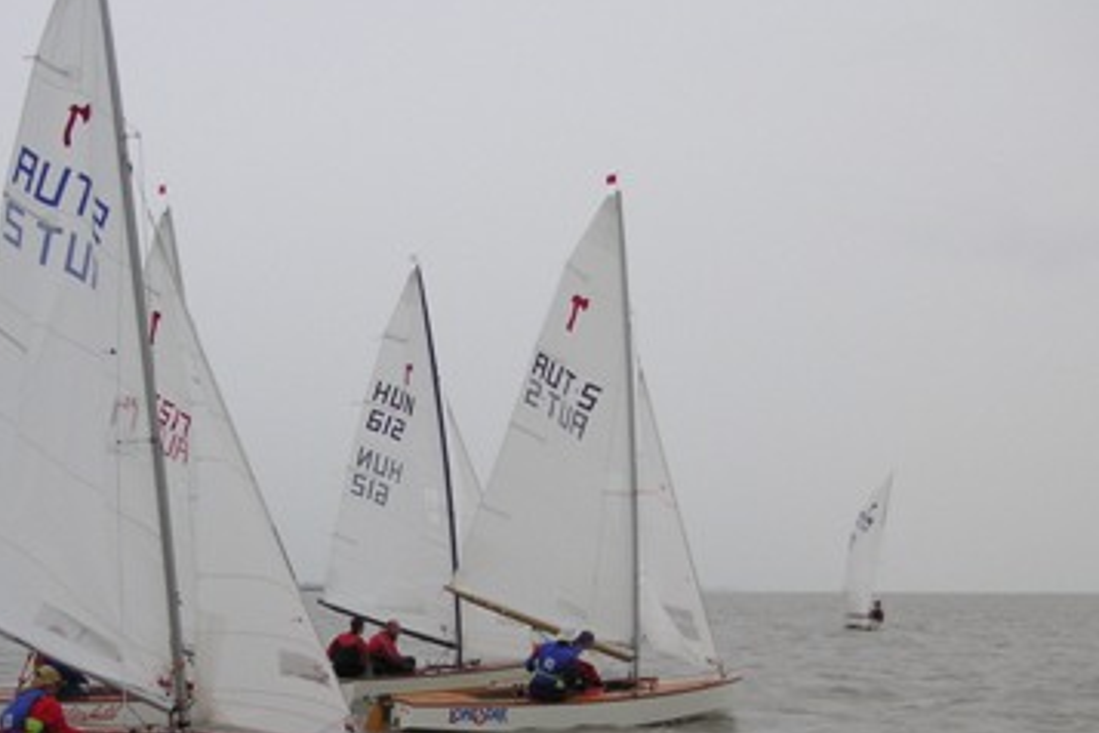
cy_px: 610
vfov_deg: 19.5
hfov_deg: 29.0
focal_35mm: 69
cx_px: 363
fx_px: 2106
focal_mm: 6.1
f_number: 2.8
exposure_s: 1/350
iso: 50
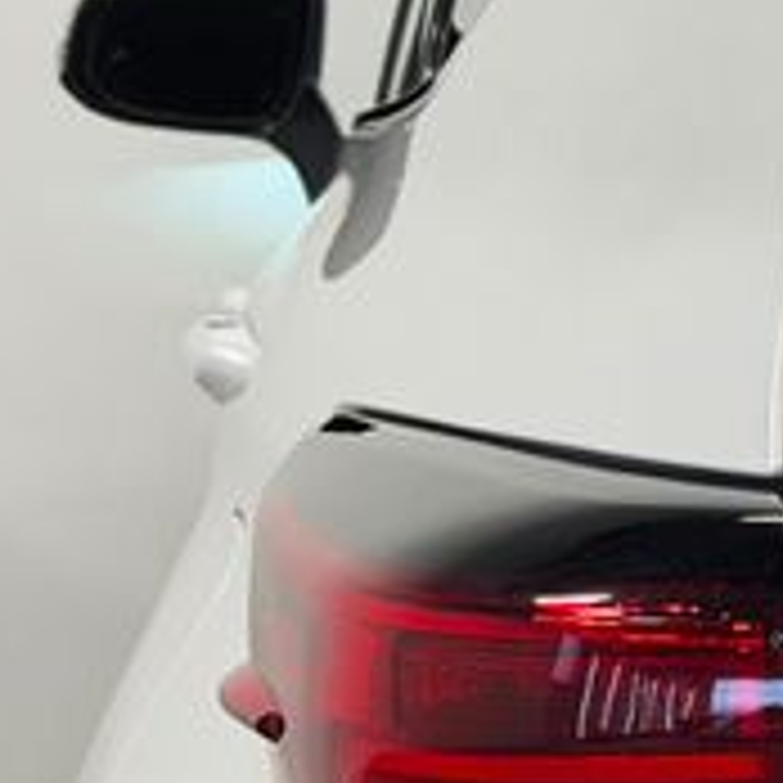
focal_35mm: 156
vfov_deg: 11.2
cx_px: 1305
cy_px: 450
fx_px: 3992
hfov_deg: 10.7
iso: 64
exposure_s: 1/370
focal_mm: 6.76
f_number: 1.78
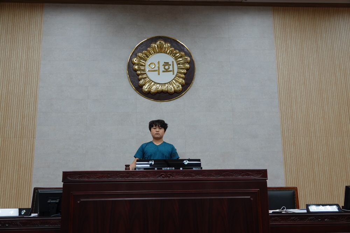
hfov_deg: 60.3
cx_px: 175
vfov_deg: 42.3
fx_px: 301
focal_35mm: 31
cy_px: 116
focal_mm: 11.51
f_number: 2.8
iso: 100
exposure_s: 1/40
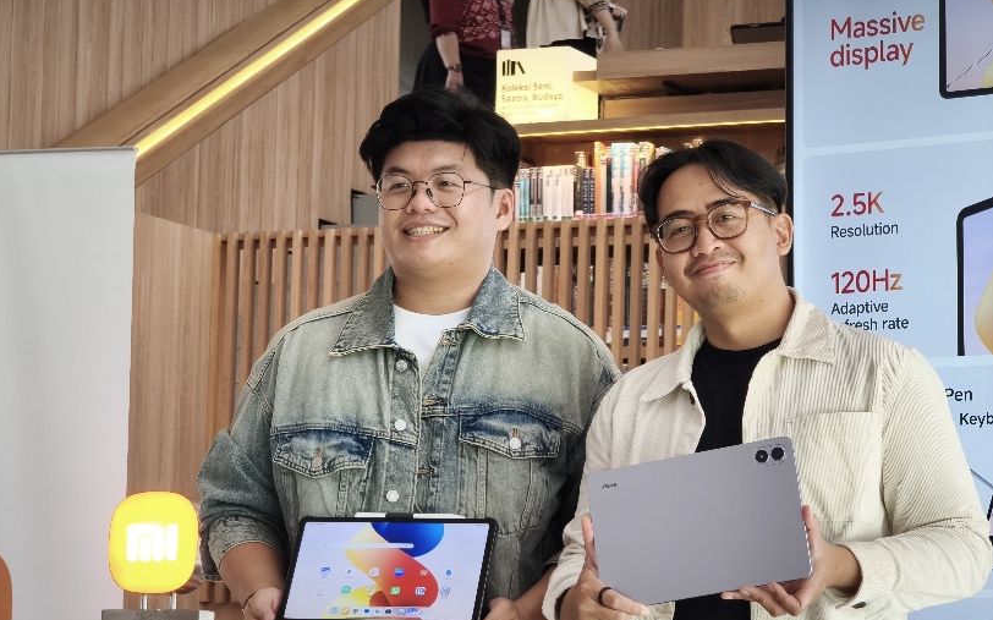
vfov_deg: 10.6
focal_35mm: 123
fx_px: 3328
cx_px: 495
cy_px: 368
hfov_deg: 17.0
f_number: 3
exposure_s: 1/100
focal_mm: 17.27
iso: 500
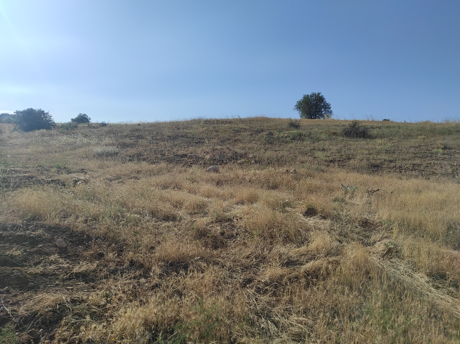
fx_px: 332
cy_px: 172
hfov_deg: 69.4
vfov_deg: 54.8
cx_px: 230
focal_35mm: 25
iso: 100
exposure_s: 1/5090
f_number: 1.89
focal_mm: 5.43
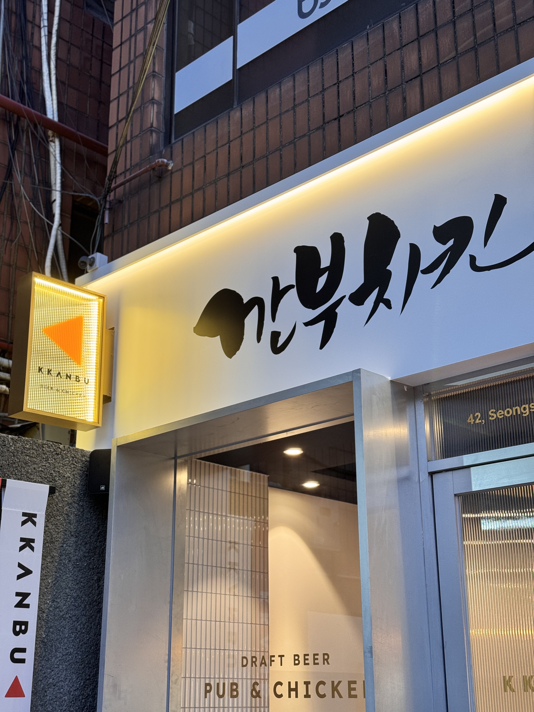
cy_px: 356
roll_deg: +0.1
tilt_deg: +19.7
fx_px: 987
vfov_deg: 39.7
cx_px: 267
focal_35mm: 48
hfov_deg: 30.3
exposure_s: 1/60
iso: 100
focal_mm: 6.76
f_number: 1.78
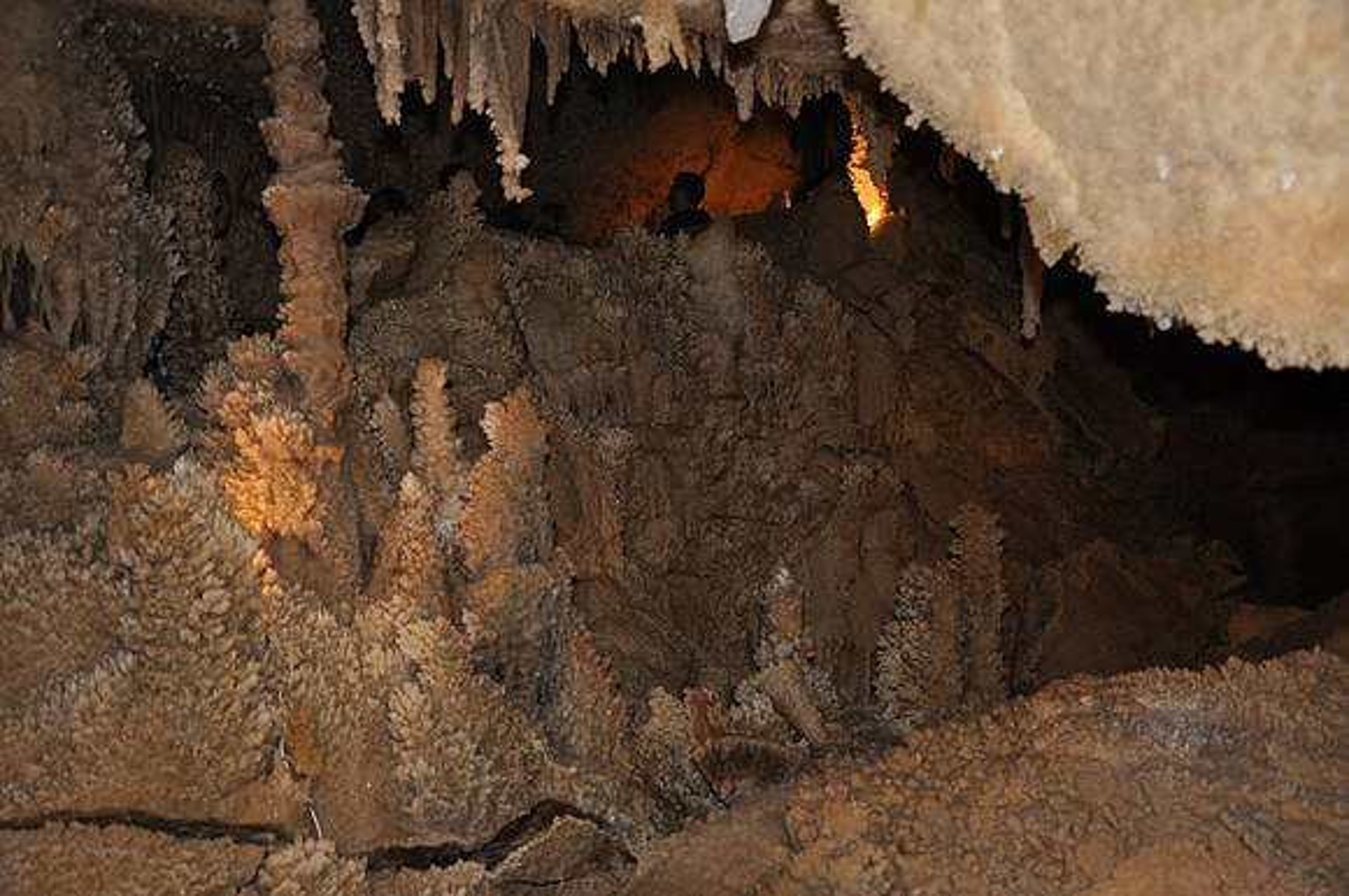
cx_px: 674
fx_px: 1572
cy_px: 448
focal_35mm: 42
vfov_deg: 31.8
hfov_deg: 46.5
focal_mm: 28
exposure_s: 1/60
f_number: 4
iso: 800
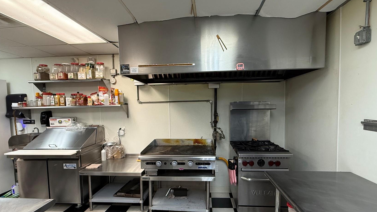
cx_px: 192
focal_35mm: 19
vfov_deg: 58.2
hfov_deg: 89.6
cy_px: 119
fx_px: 190
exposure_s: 1/120
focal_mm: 2.22
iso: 200
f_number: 2.2
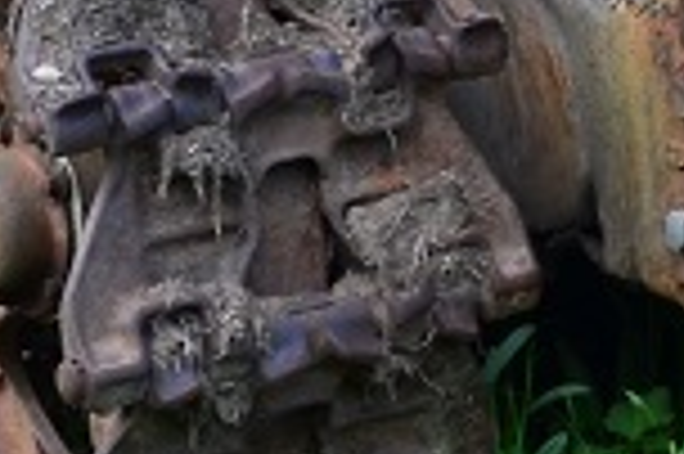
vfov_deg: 4.6
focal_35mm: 284
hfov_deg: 7.3
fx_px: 5390
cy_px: -904
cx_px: 306
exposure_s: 1/50
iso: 100
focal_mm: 24
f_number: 8
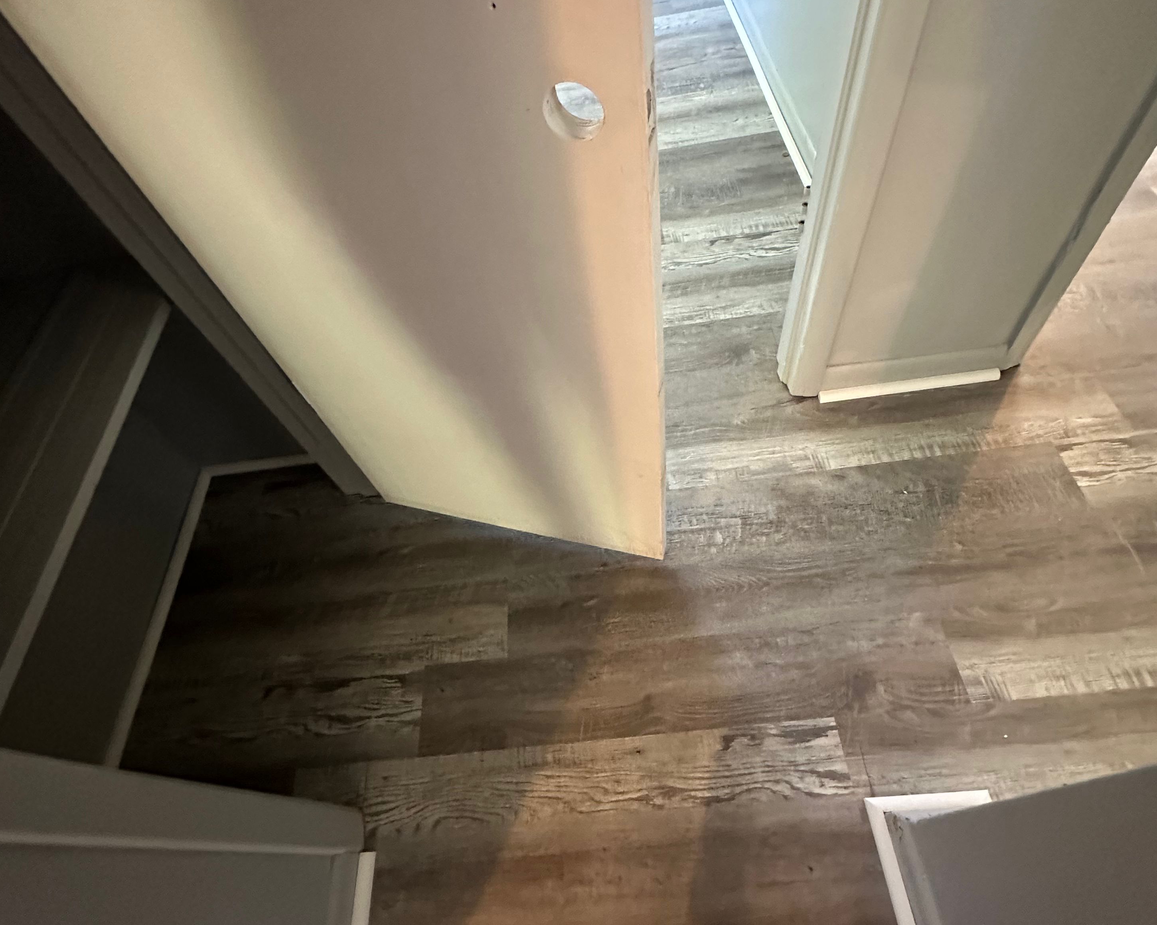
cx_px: 587
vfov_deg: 70.7
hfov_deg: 83.3
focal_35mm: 19
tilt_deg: -54.1
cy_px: 417
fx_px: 651
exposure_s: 1/60
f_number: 2.2
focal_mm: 2.22
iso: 800
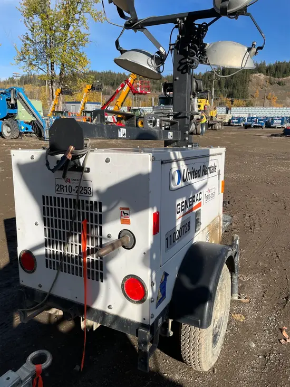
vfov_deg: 67.3
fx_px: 290
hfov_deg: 53.1
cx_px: 145
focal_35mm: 26
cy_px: 194
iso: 50
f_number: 1.6
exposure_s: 1/5291
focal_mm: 4.2
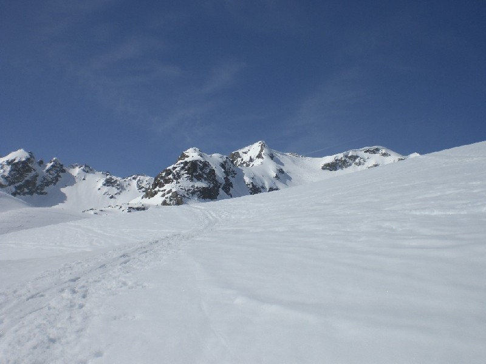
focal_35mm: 38
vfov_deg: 37.7
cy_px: 182
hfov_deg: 49.0
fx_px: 534
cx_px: 243
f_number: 4.4
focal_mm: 6.3
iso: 50
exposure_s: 1/1000
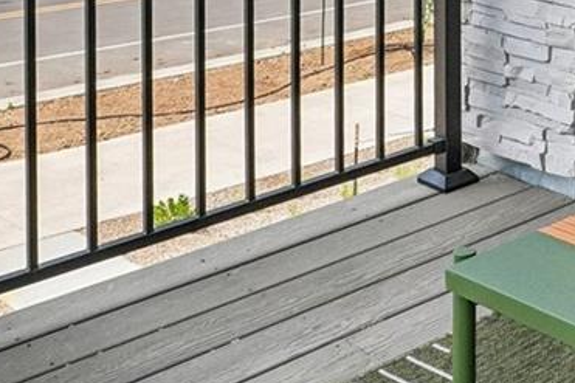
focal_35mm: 71
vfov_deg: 16.8
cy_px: -243
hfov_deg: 25.4
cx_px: 701
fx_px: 1136
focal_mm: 11
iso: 100
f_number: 8
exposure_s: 1/250
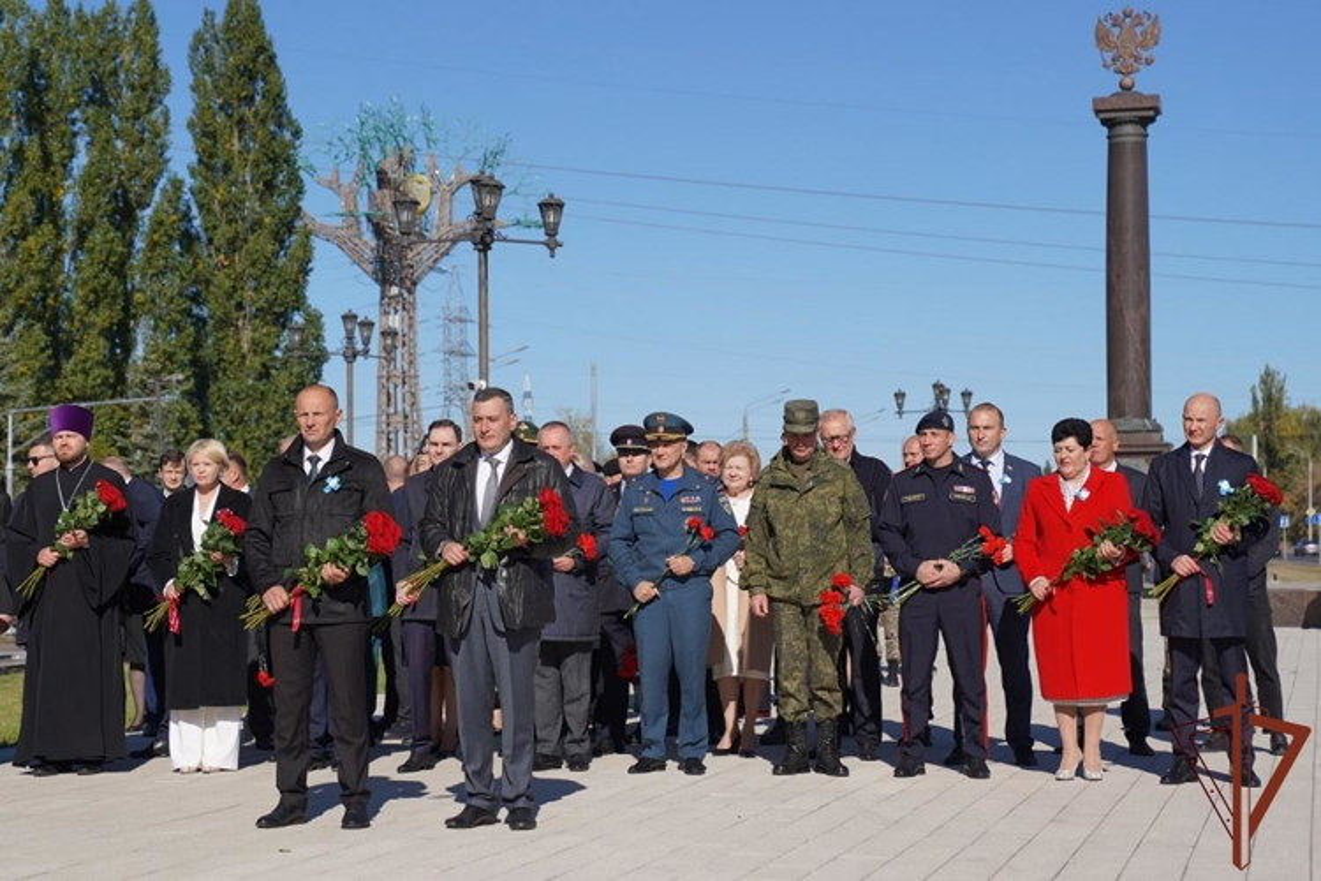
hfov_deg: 28.8
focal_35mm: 70
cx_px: 660
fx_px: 2568
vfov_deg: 19.5
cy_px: 440
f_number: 4.5
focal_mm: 70
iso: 100
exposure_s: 1/1250
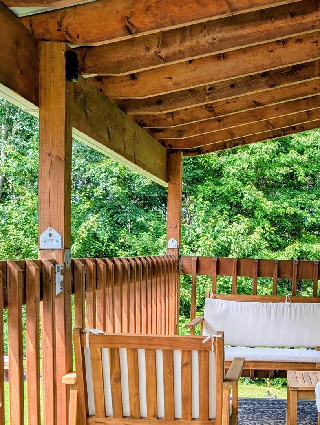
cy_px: 306
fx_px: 652
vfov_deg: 35.5
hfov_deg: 26.6
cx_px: 290
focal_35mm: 53
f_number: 1.68
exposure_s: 1/179
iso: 19
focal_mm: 6.9
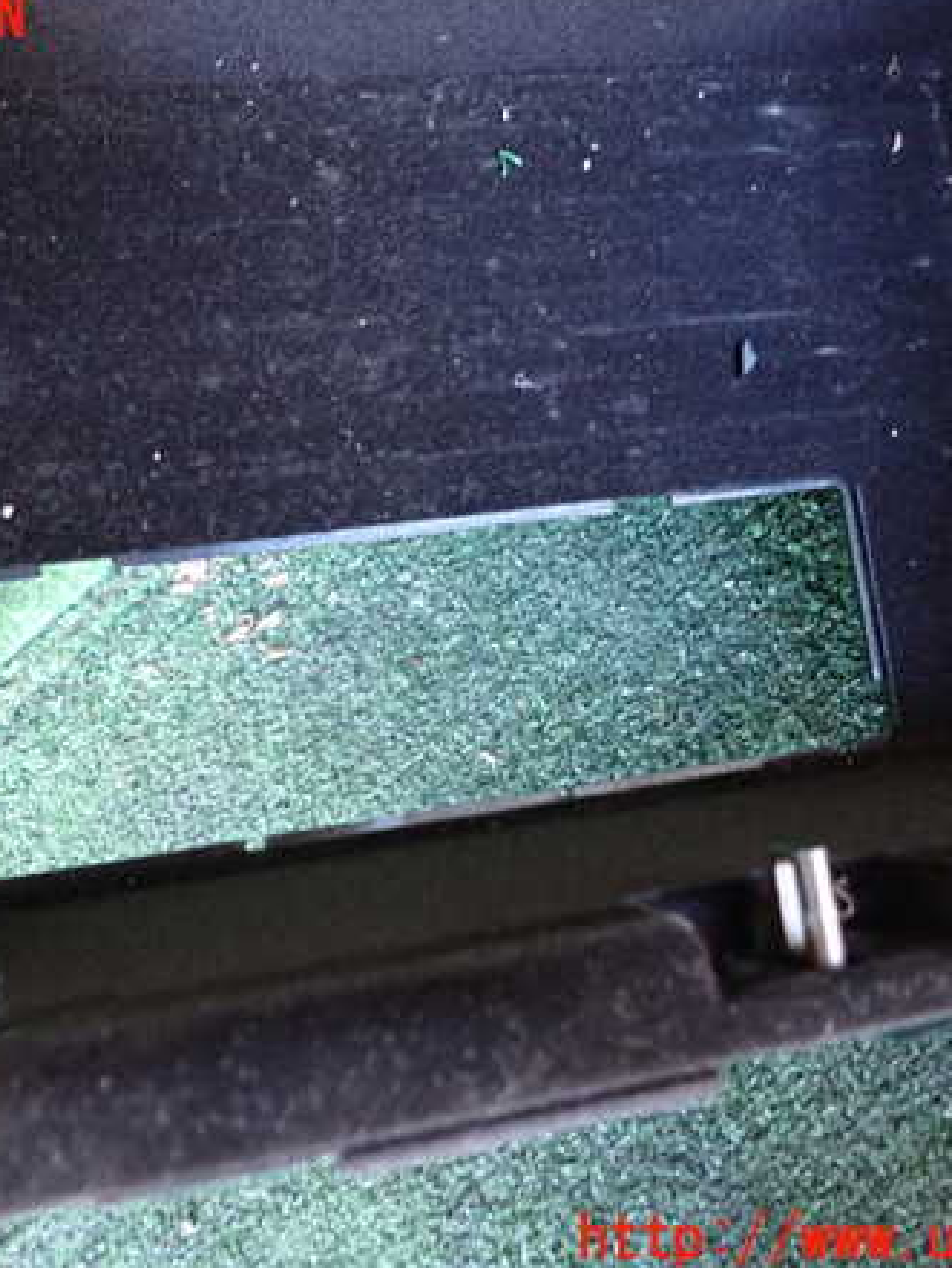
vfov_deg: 53.9
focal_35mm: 34
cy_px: 630
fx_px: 1246
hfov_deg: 41.5
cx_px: 365
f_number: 2
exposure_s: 1/25
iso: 800
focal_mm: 4.5
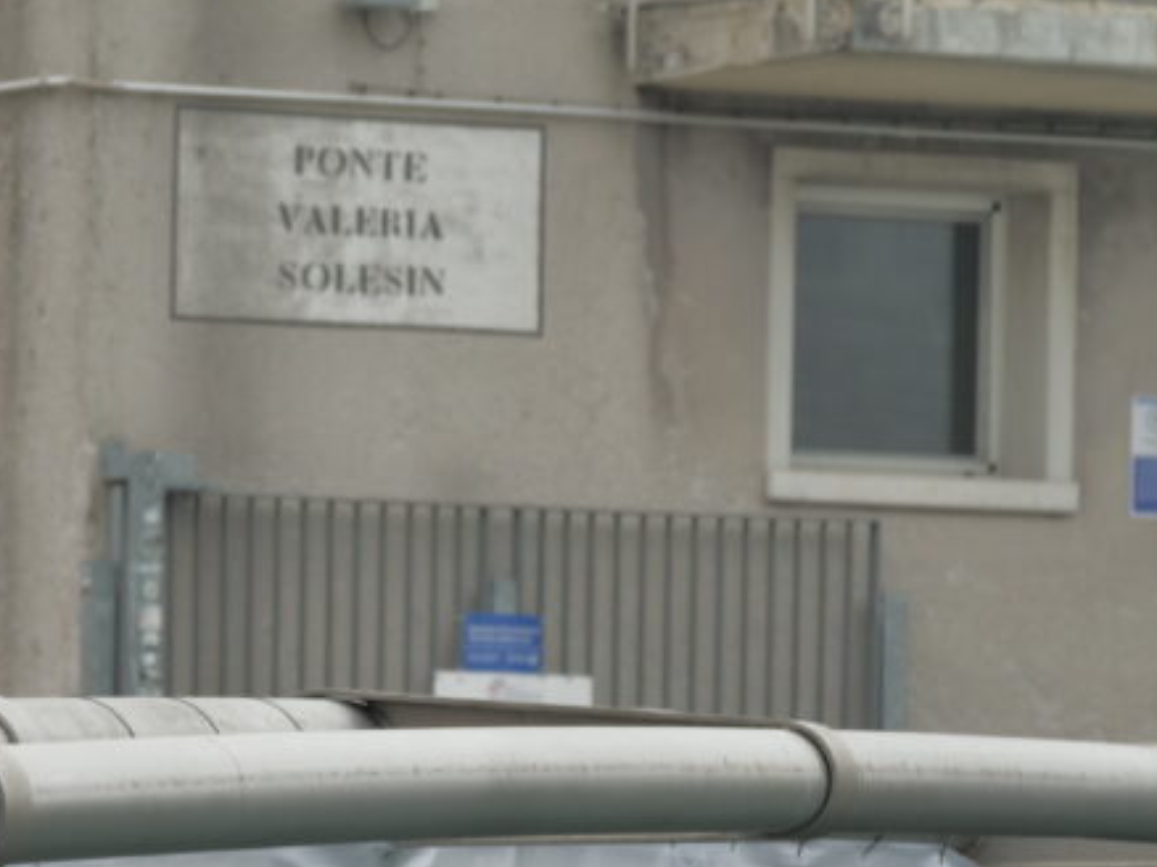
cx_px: 92
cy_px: 920
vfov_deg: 4.2
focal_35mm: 351
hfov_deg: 5.6
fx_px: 11725
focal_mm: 75
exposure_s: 1/400
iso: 200
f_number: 5
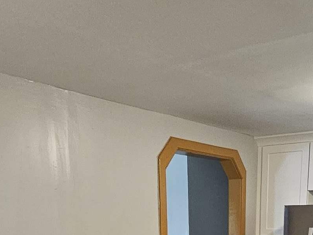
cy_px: 372
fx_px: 452
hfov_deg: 37.7
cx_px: 210
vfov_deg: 22.6
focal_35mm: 50
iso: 400
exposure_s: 1/60
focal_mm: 2.2
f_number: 2.2
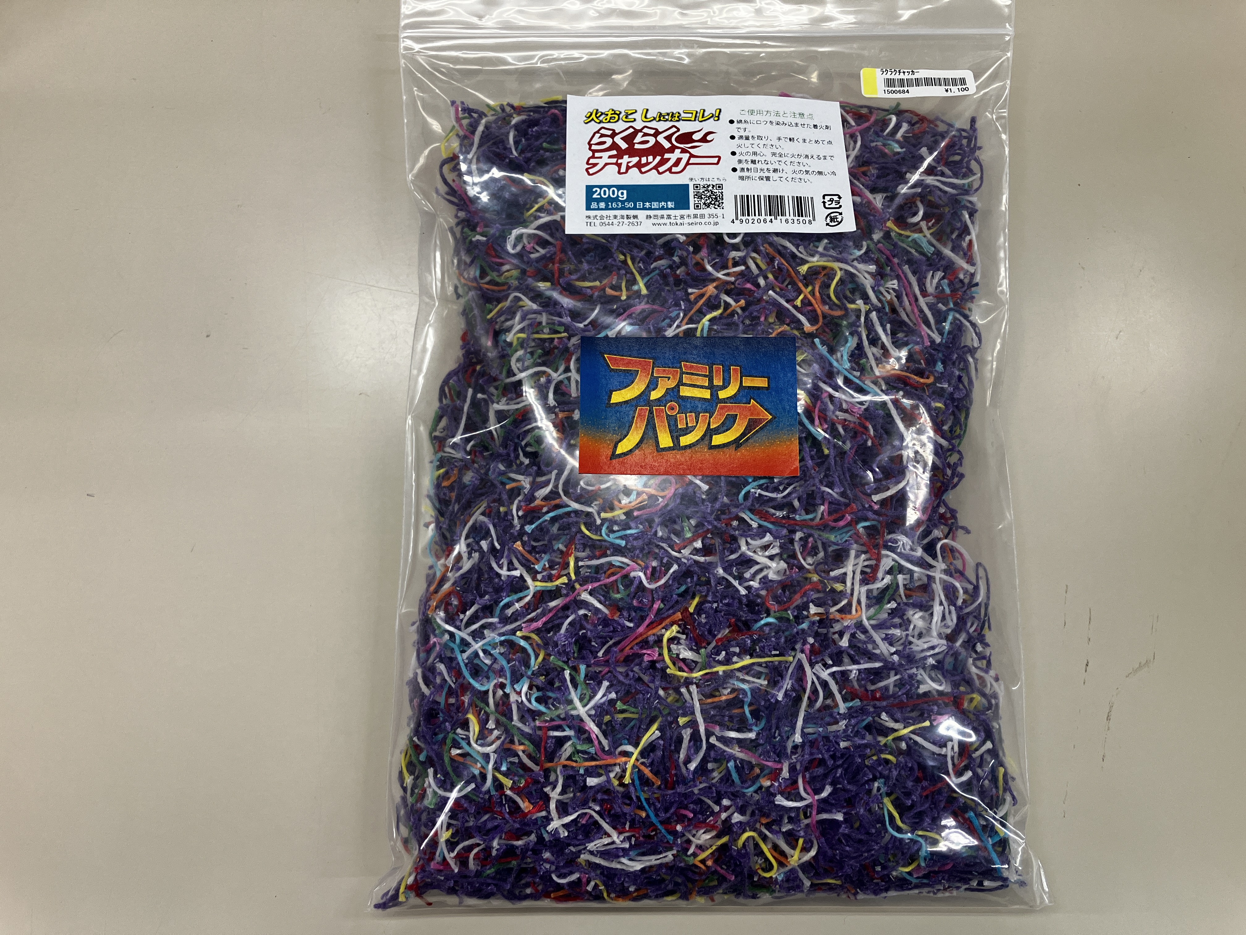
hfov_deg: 63.4
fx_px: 1008
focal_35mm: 28
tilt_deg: -80.2
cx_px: 623
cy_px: 468
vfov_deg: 49.7
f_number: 1.8
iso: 64
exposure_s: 1/100
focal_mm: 3.99
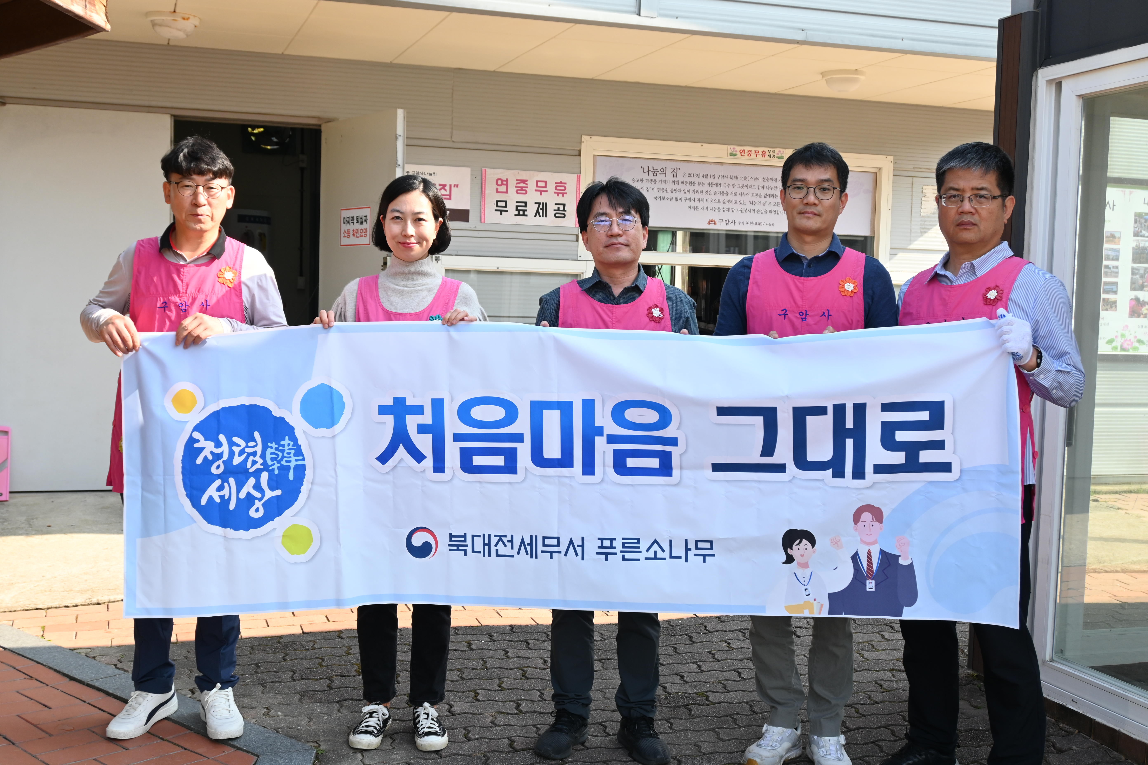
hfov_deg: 47.2
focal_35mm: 41
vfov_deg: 32.4
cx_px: 574
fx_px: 1315
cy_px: 382
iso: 200
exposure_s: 1/250
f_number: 5.6
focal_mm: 27.5
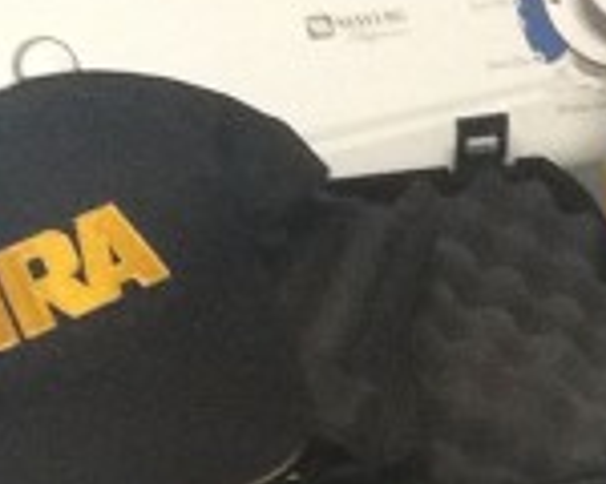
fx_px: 1919
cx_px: 234
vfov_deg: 14.1
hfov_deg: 17.9
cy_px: 506
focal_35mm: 107
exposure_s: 1/30
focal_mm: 2.03
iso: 200
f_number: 2.4
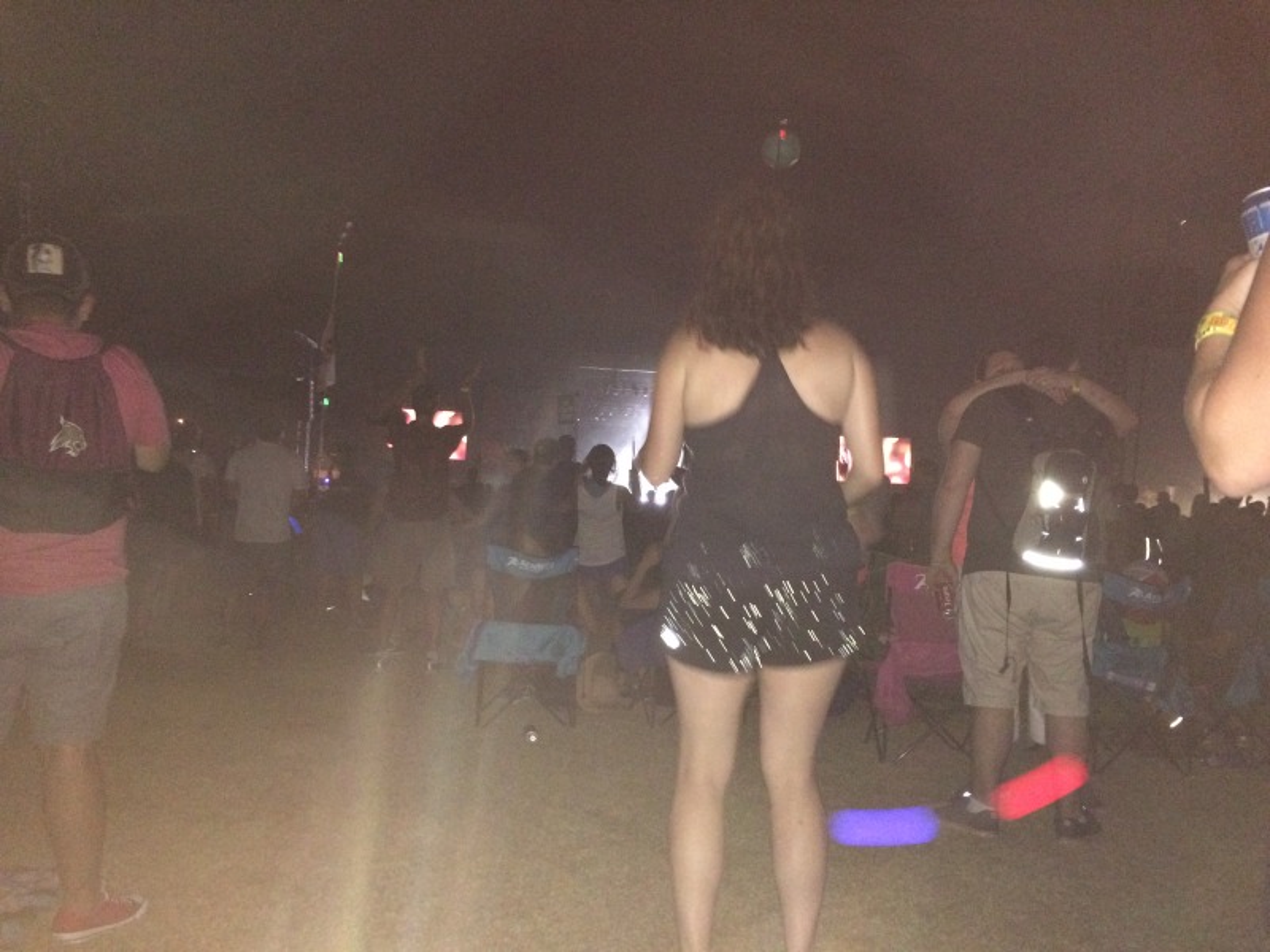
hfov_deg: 61.7
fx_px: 1064
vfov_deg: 48.2
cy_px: 476
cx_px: 635
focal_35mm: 29
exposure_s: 1/16
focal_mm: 4.15
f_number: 2.2
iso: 500
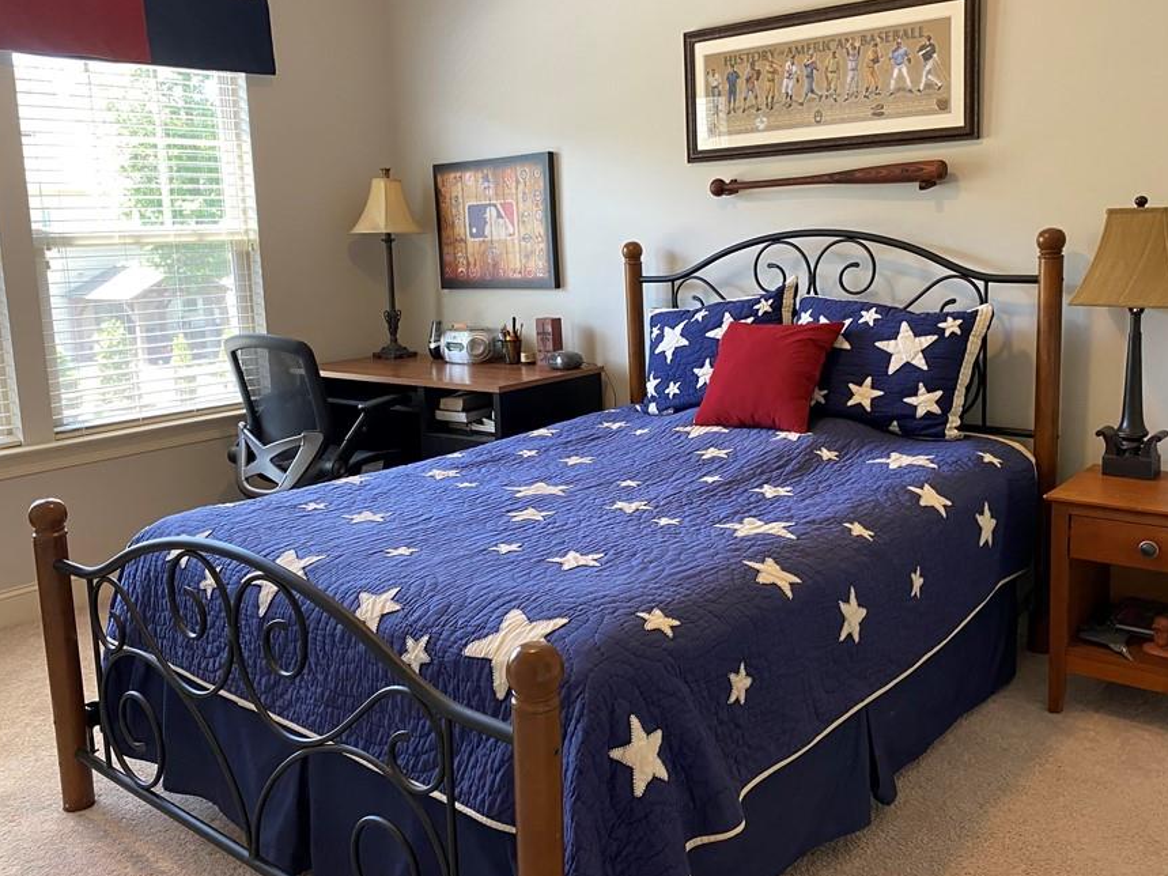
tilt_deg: -7.3
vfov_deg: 45.3
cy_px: 385
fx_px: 1046
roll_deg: +2.3
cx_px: 619
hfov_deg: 58.3
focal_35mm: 31
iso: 160
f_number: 1.8
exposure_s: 1/60
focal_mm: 4.25
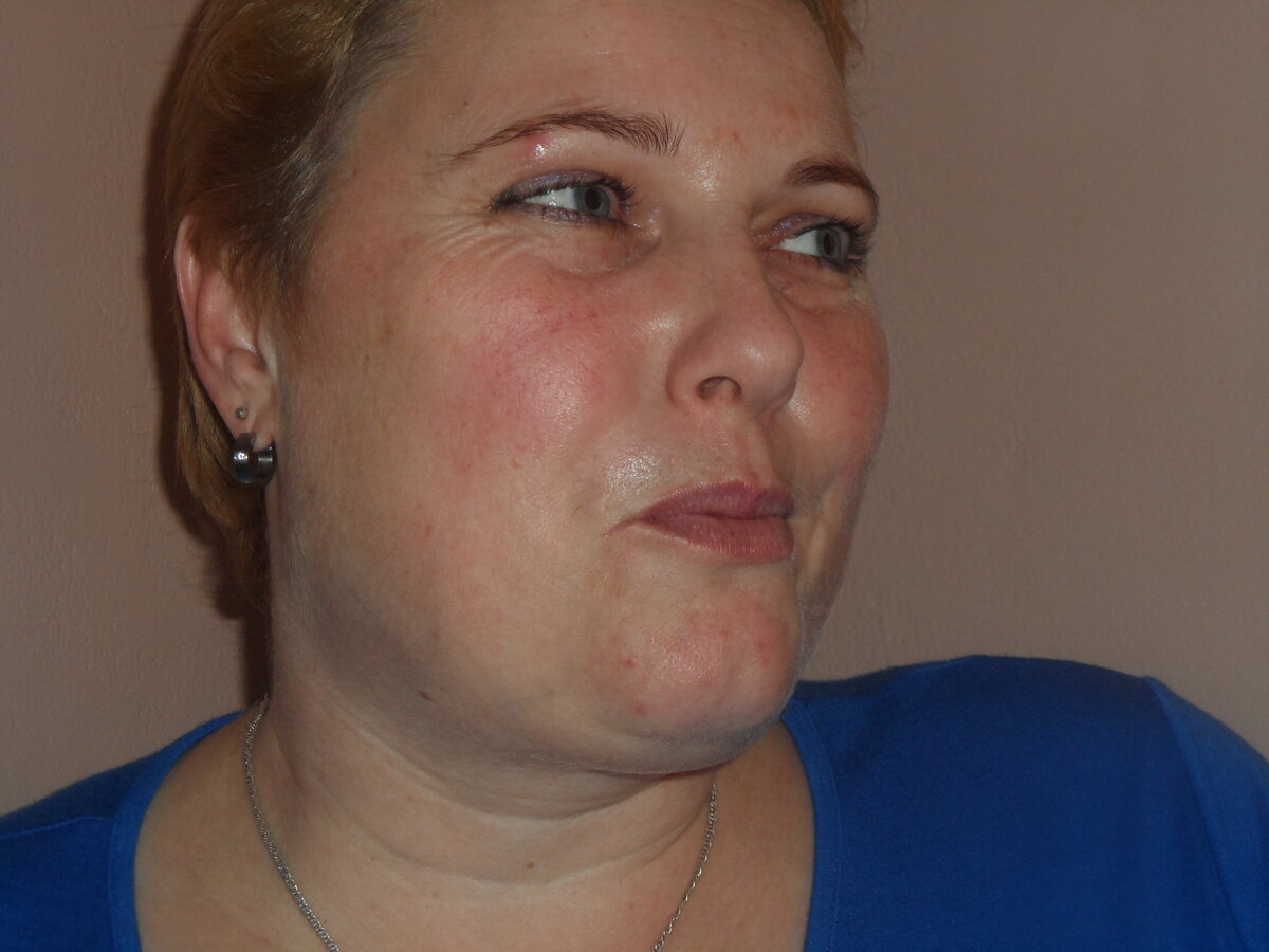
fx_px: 2566
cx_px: 634
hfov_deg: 27.8
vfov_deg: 21.0
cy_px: 476
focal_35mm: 70
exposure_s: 1/15
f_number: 13
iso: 240
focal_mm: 12.8
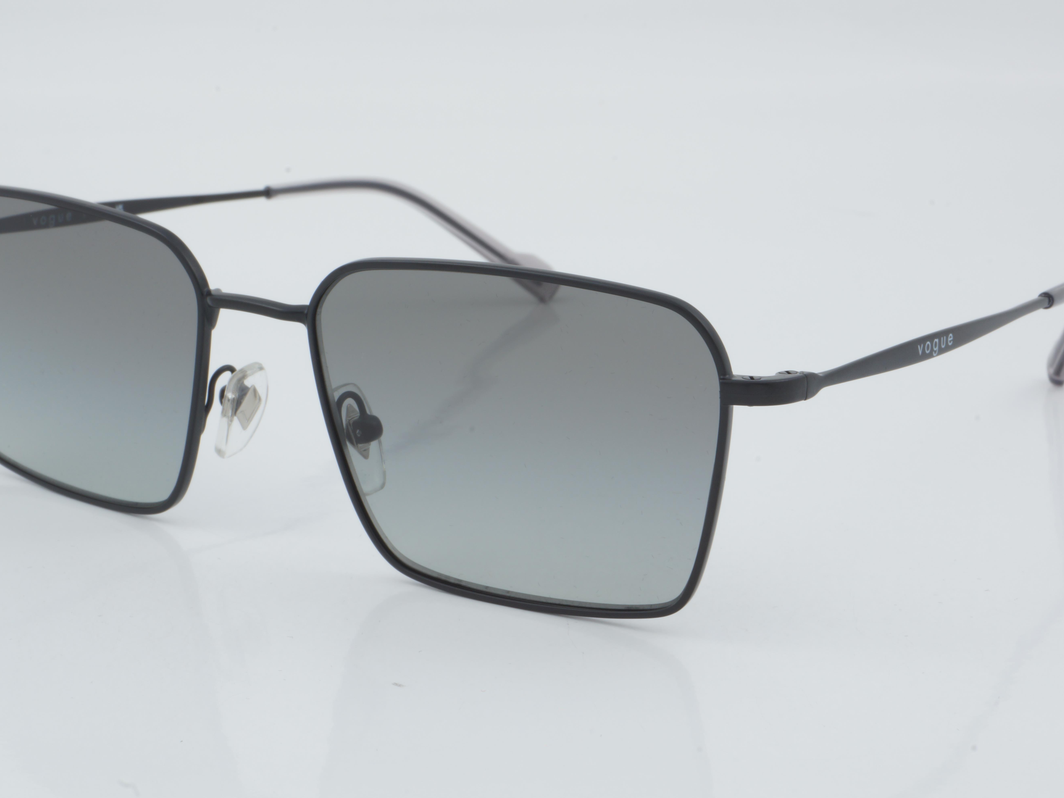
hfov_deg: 23.8
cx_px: 510
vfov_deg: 18.0
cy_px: 397
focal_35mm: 82
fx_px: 2520
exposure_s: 1/4
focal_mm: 50
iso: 100
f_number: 29
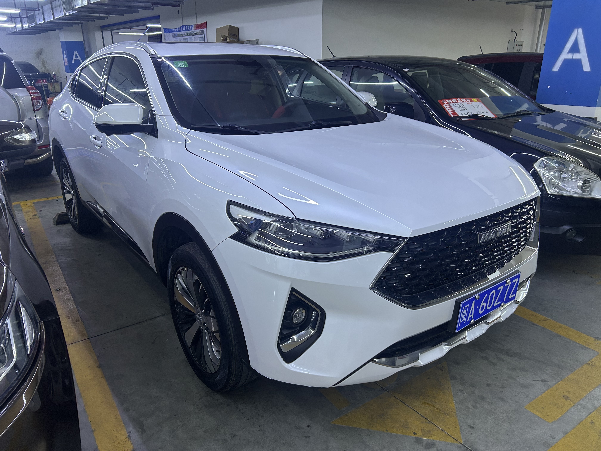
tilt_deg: -19.3
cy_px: 226
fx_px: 451
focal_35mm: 26
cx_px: 300
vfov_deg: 53.1
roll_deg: +0.2
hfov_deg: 67.3
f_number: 1.5
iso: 100
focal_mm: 5.7
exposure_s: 1/50
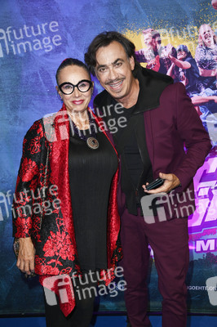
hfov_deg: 29.8
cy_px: 164
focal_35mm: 45
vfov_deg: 43.6
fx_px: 408
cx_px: 108
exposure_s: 1/250
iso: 1250
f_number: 5
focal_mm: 45
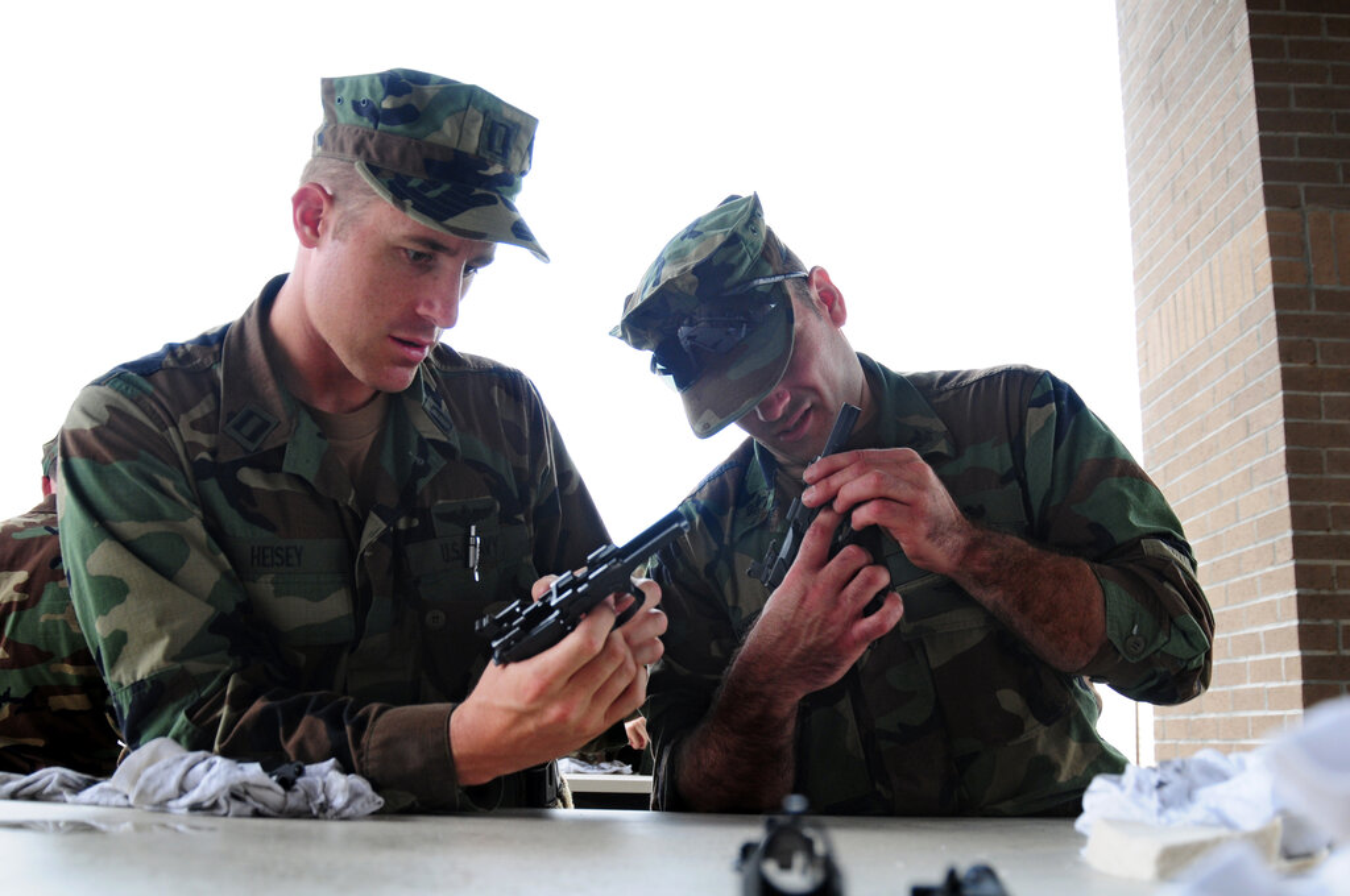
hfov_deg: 53.2
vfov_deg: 36.8
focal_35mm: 36
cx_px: 675
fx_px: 1348
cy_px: 448
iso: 400
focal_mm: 24
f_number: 4.5
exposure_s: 1/160
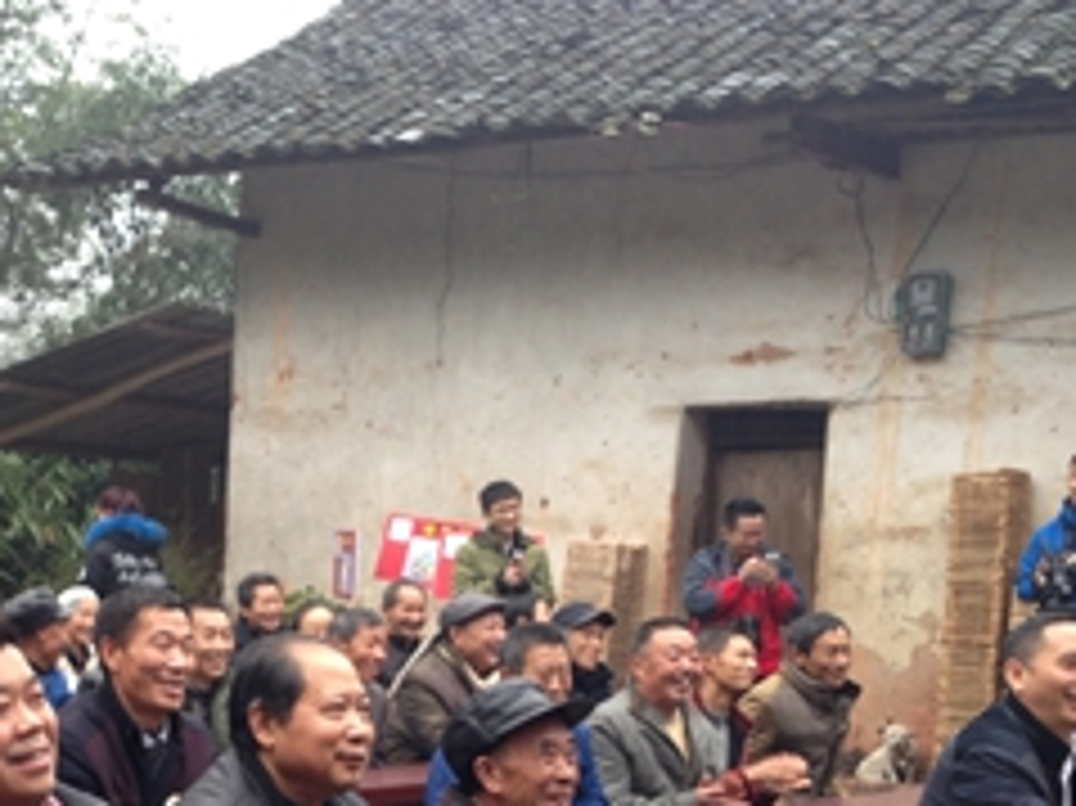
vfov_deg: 20.8
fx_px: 2144
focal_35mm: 69
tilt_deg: -6.4
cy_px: 741
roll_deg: -2.5
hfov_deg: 27.2
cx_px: 113
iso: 64
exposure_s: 1/40
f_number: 2.4
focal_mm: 4.12
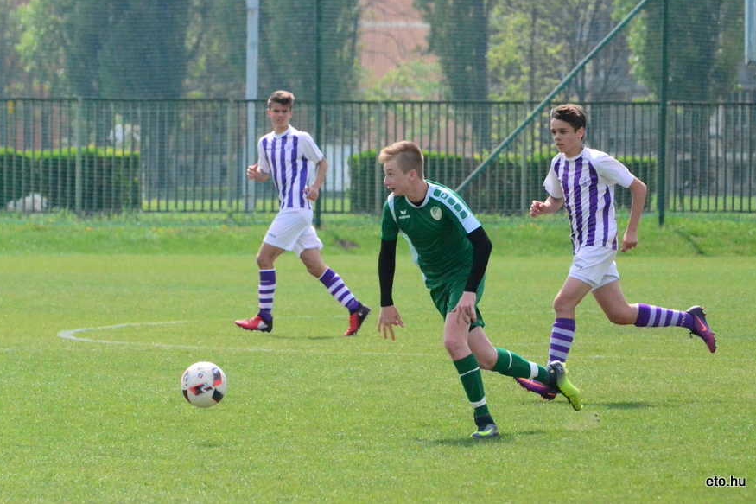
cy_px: 247
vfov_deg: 3.6
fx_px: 8083
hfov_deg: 5.4
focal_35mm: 385
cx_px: 377
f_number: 11
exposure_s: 1/8000
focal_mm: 250
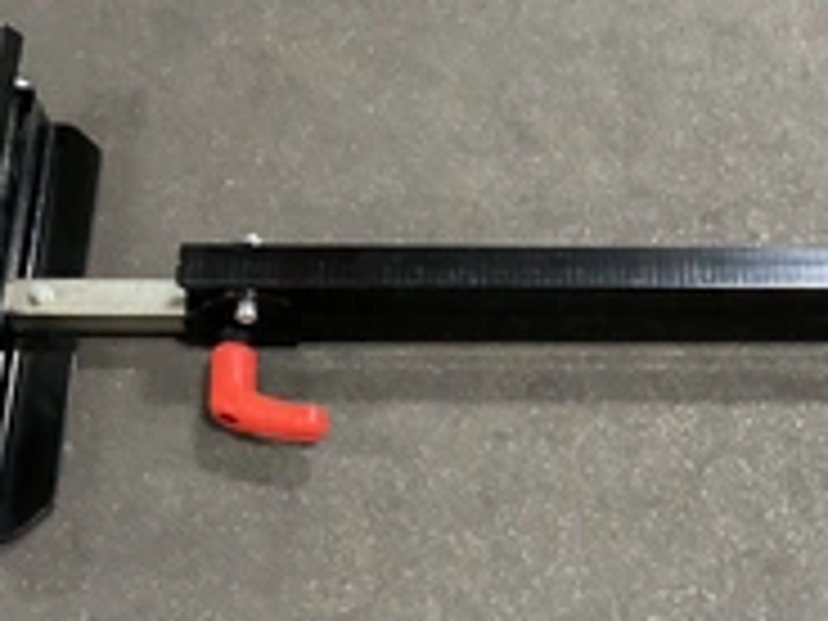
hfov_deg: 30.5
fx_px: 1507
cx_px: 554
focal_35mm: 63
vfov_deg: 23.3
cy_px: 324
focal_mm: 3
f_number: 1.8
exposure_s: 1/30
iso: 320
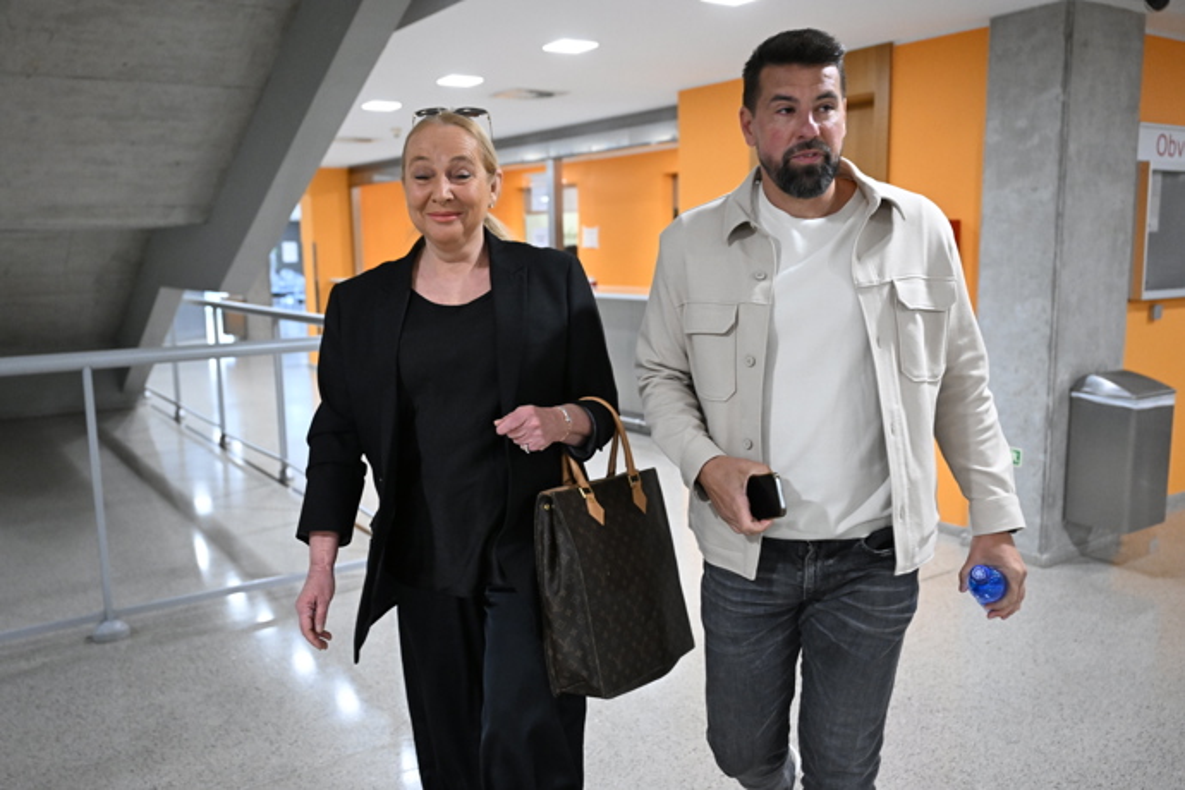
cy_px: 395
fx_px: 1020
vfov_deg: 42.3
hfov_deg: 60.3
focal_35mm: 31
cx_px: 592
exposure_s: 1/250
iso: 5000
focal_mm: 31
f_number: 3.5
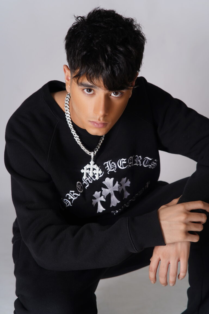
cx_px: 104
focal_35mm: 85
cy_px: 157
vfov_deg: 23.9
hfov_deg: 16.1
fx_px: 740
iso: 64
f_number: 7.1
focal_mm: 85
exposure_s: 1/125
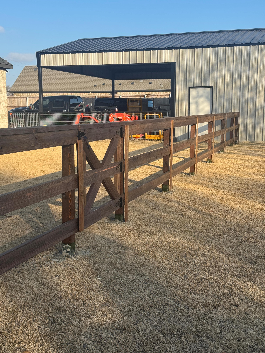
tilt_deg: -8.4
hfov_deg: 30.3
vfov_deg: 39.7
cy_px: 176
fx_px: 490
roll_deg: -0.2
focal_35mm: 48
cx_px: 132
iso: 64
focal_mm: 6.76
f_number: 1.78
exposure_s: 1/2252
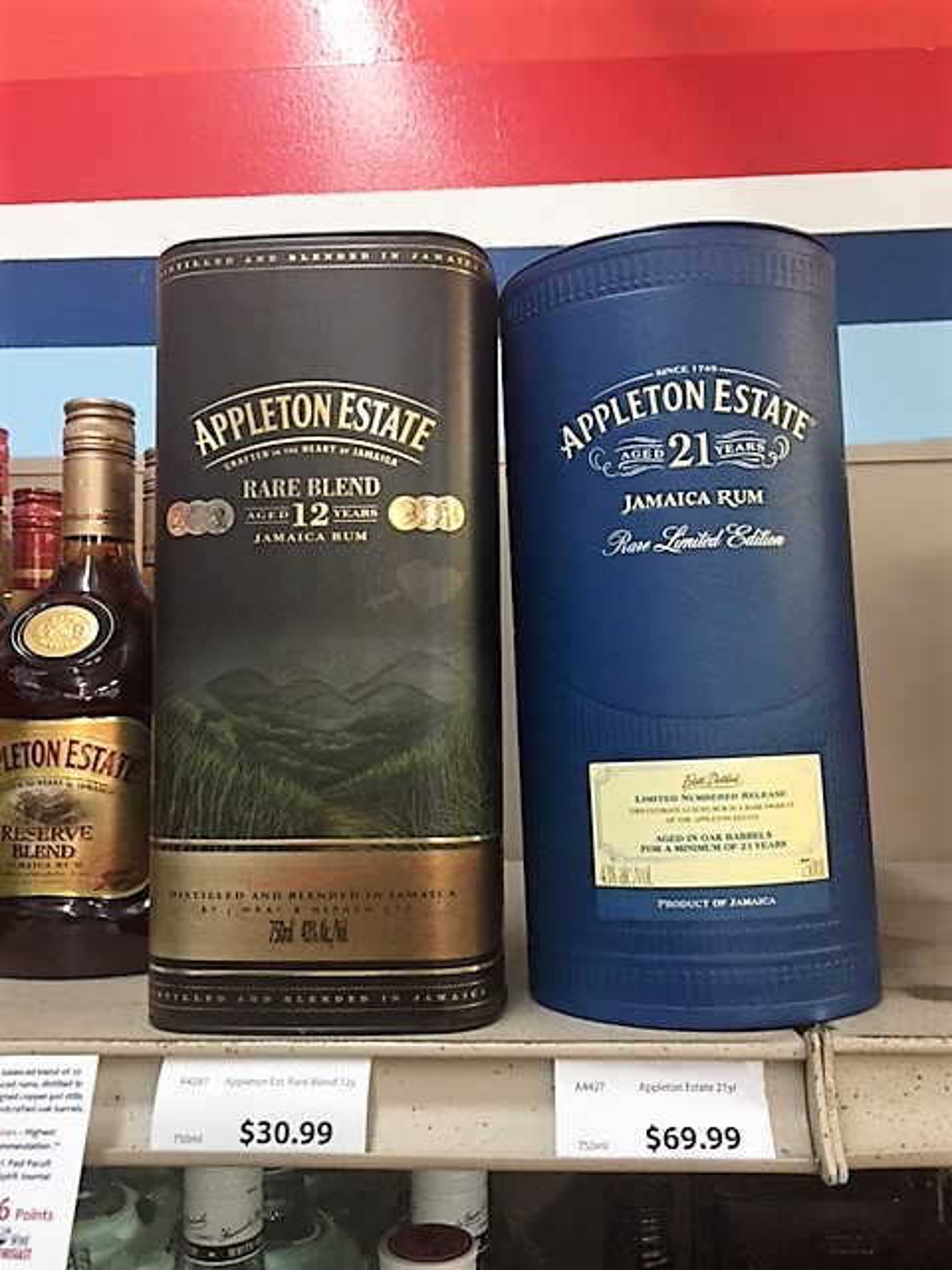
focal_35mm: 29
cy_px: 635
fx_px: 1063
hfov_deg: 48.2
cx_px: 476
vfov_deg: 61.7
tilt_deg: +3.3
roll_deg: +0.1
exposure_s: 1/30
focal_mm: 4.15
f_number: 2.2
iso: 160
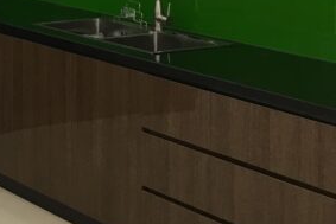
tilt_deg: -1.5
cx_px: -120
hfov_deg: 17.4
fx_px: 1018
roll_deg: +0.0
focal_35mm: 109
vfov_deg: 12.0
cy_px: -108
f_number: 2.2
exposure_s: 1/17
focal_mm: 4.15
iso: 40
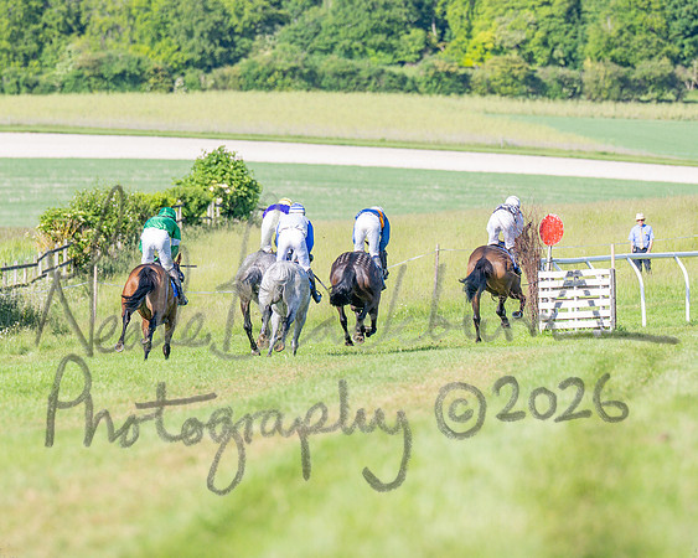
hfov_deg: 5.7
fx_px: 6980
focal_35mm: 338
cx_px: 349
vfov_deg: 4.6
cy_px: 279
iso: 320
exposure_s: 1/1600
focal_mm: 200
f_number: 4
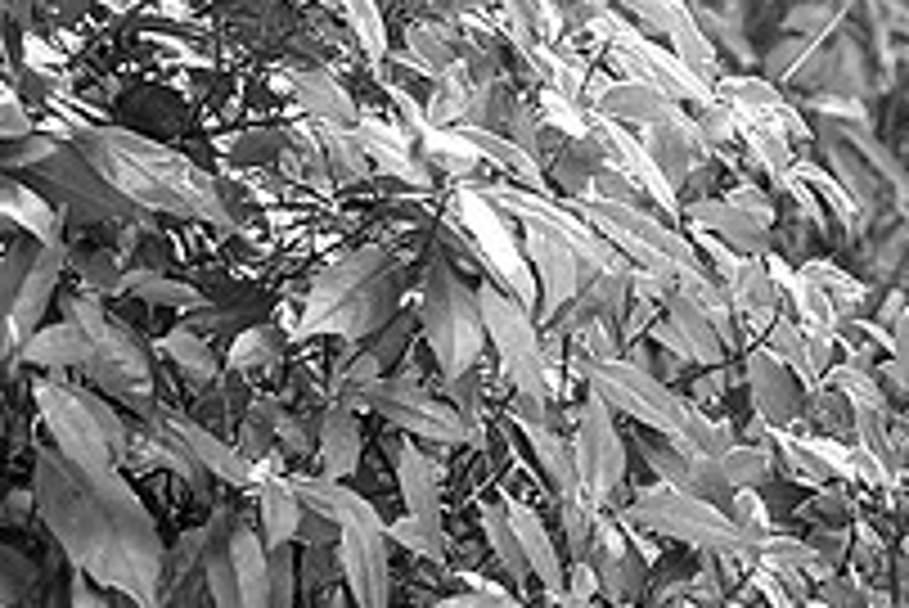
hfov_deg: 20.8
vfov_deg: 14.6
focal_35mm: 92
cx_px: 1058
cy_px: -25
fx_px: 2325
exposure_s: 1/60
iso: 125
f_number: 2.8
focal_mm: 32
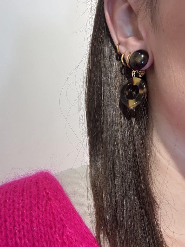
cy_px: 124
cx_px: 92
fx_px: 214
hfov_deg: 46.8
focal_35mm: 30
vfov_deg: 60.0
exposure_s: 1/50
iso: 125
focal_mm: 2.69
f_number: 1.9
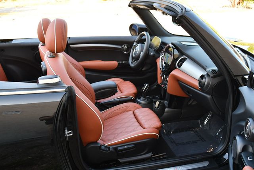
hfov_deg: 53.1
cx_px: 127
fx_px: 254
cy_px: 85
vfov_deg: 36.9
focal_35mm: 36
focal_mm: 18
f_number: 4
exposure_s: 1/250
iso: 400
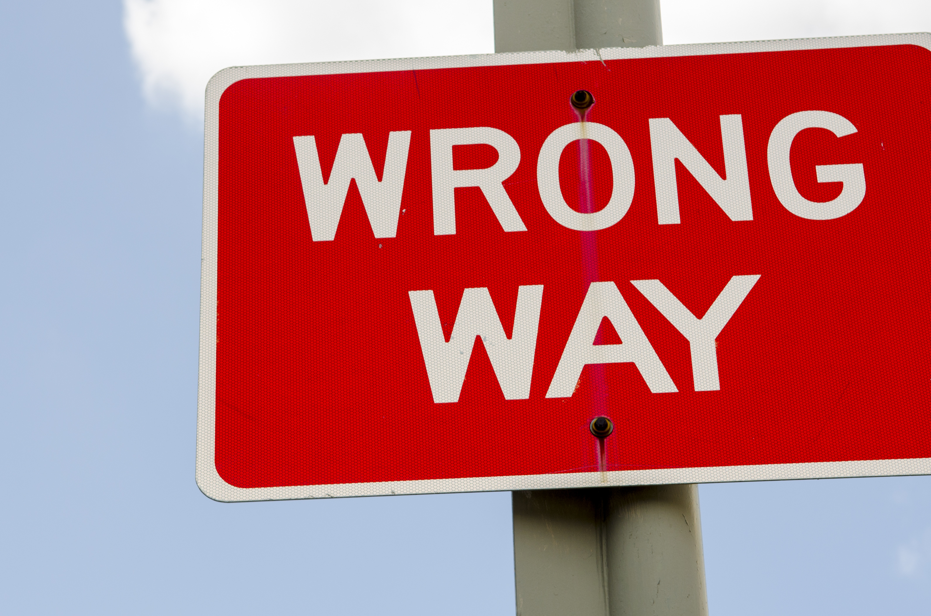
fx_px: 2704
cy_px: 225
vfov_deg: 13.0
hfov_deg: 19.5
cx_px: 420
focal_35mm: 105
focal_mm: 45
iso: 100
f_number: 5.6
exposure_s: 1/60
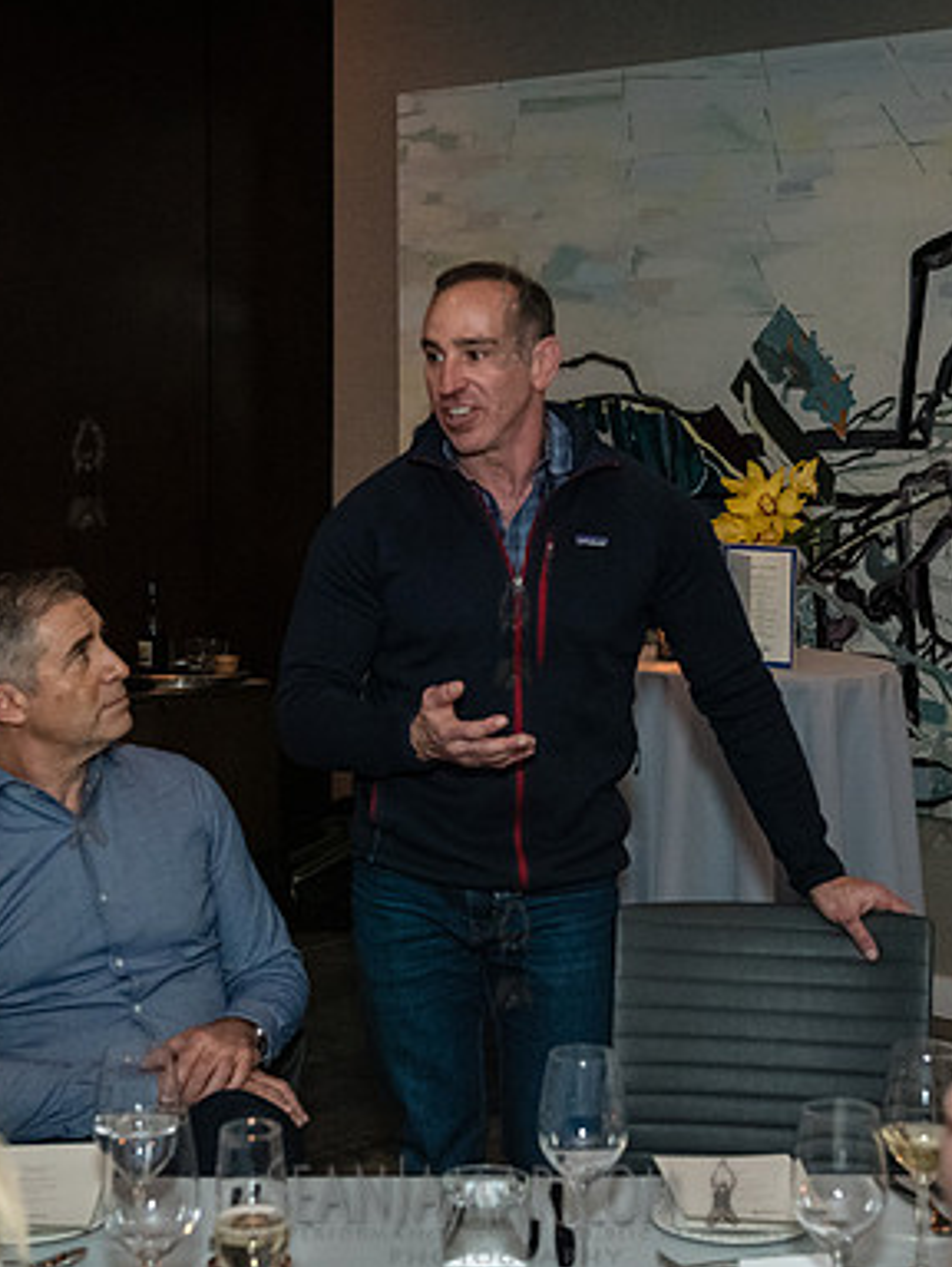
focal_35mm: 64
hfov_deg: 23.0
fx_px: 2343
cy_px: 630
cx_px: 512
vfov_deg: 30.2
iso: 6400
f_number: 4
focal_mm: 44
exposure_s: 1/160
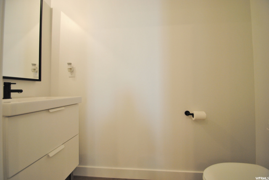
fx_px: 112
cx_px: 134
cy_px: 90
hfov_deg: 100.3
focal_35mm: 15
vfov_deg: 77.4
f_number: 3.5
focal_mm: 10
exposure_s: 1/60
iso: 400
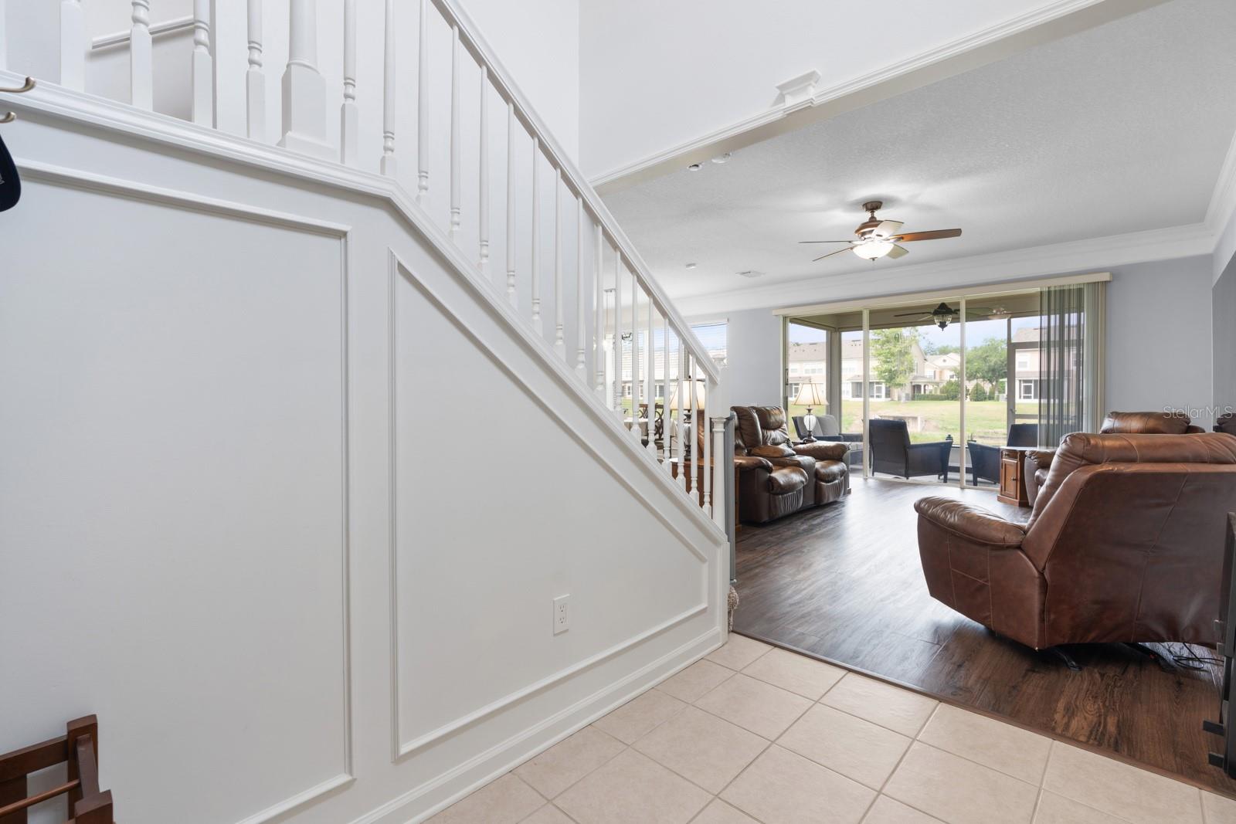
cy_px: 412
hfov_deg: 96.7
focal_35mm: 16
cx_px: 618
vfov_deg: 73.8
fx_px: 549
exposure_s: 1/10
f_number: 8
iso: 200
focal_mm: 16
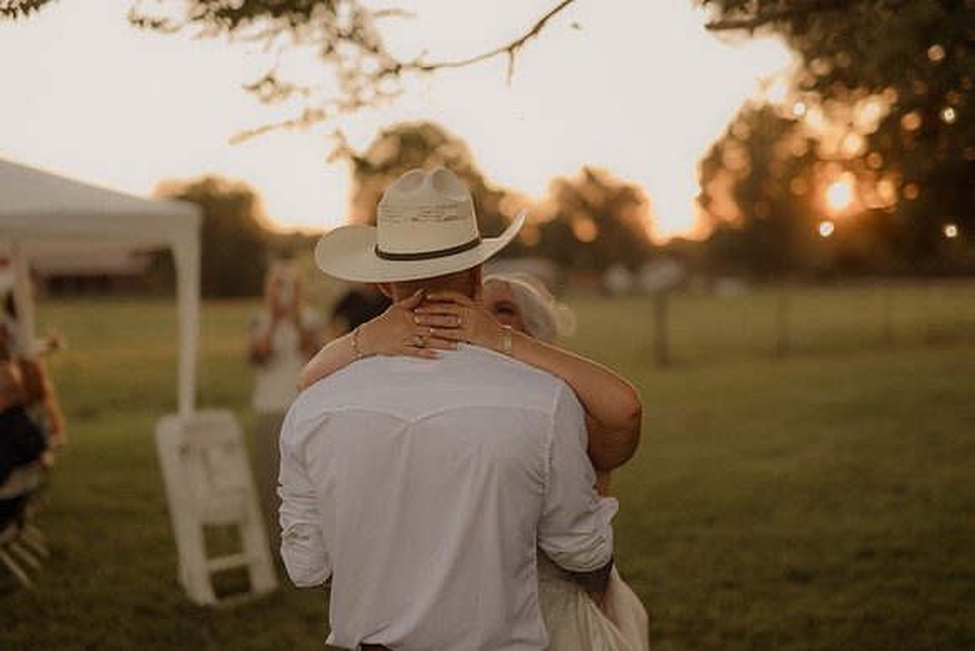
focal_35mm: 50
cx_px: 488
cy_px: 326
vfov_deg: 27.0
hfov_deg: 39.6
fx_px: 1354
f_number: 2.8
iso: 200
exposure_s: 1/400
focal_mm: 50
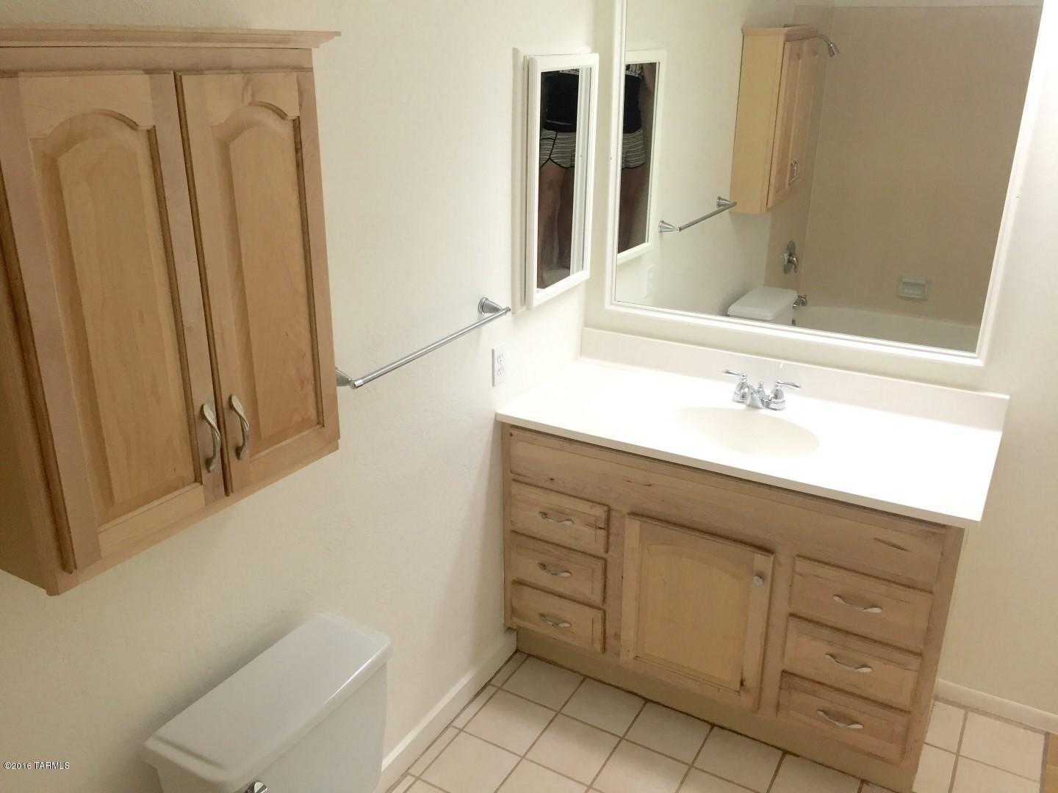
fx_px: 886
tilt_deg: -22.3
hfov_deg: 61.7
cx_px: 529
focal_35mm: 29
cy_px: 396
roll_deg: -1.5
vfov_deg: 48.2
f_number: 2.2
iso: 32
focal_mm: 4.15
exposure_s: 1/40
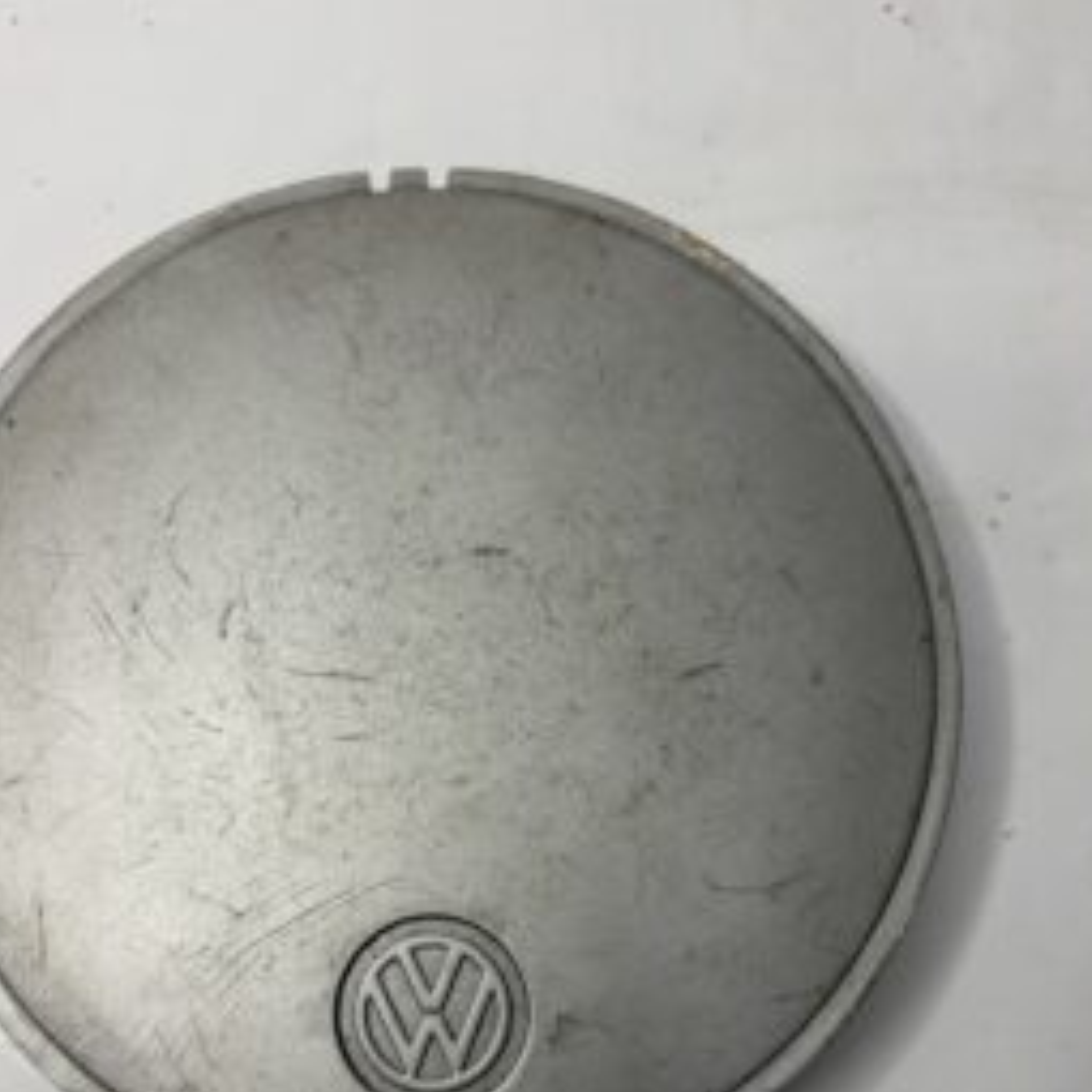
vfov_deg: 45.2
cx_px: 488
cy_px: 745
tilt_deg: -80.9
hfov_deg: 46.0
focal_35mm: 36
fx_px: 1285
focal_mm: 5.96
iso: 100
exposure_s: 1/100
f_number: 1.6
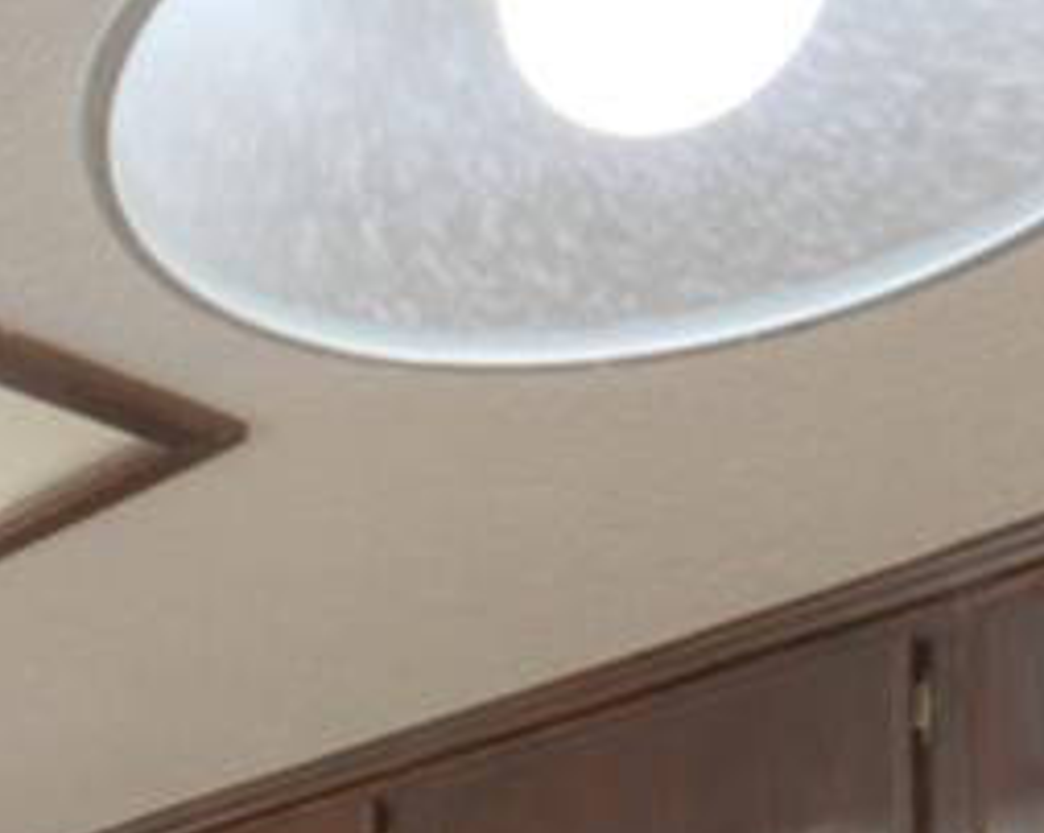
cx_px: -281
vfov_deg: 15.8
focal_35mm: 78
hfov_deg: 22.2
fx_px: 2408
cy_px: 1629
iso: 400
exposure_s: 1/50
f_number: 10
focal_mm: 14
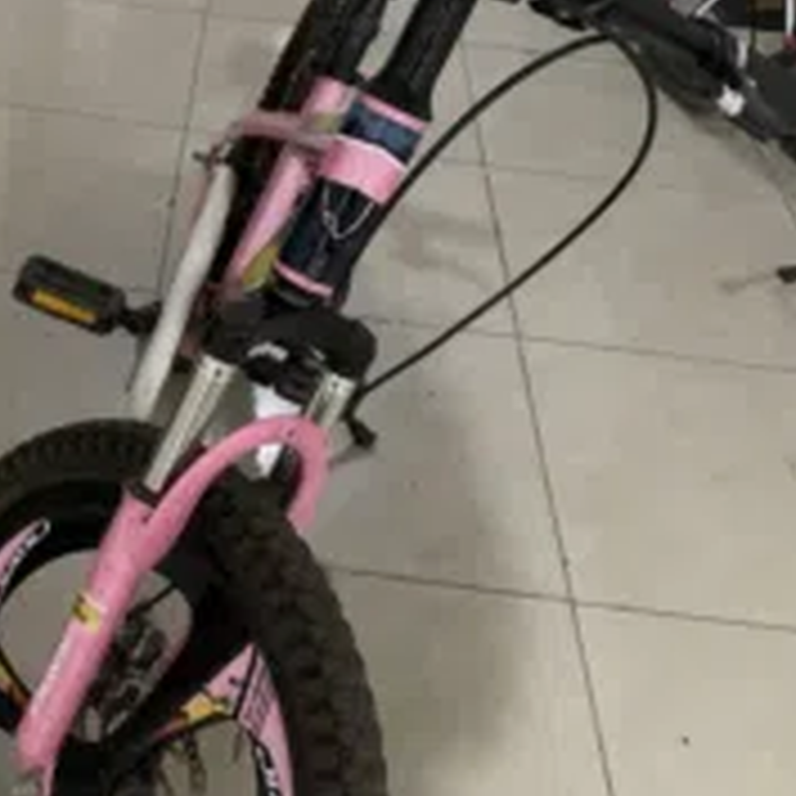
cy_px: 391
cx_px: 162
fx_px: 1353
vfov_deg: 32.8
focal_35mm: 52
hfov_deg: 31.9
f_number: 1.8
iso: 640
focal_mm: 4.25
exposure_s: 1/25
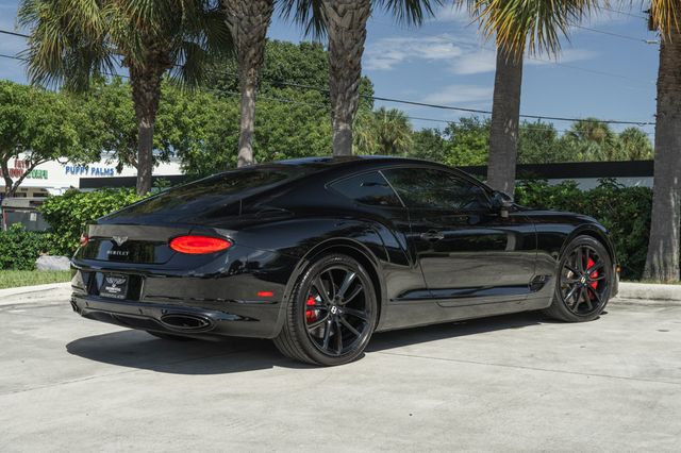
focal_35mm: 53
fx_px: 1001
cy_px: 227
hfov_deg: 37.6
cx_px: 349
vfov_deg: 25.5
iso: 640
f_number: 7.1
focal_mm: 48
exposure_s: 1/1000
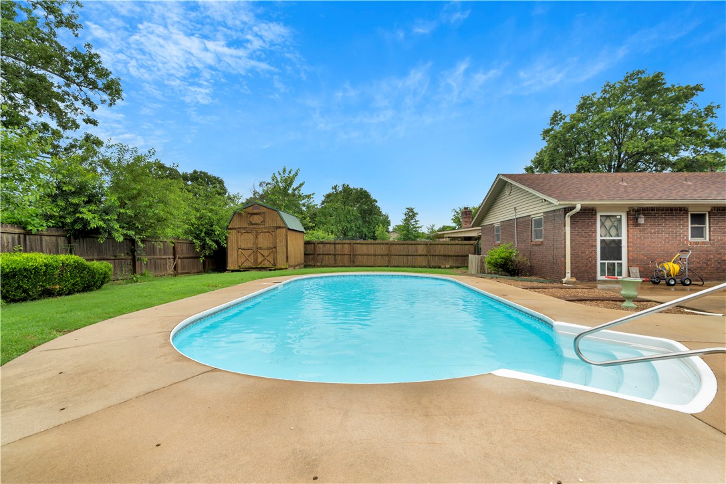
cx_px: 363
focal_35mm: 16
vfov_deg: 73.7
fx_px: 323
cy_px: 242
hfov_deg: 96.7
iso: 100
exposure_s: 1/125
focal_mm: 16
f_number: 7.1
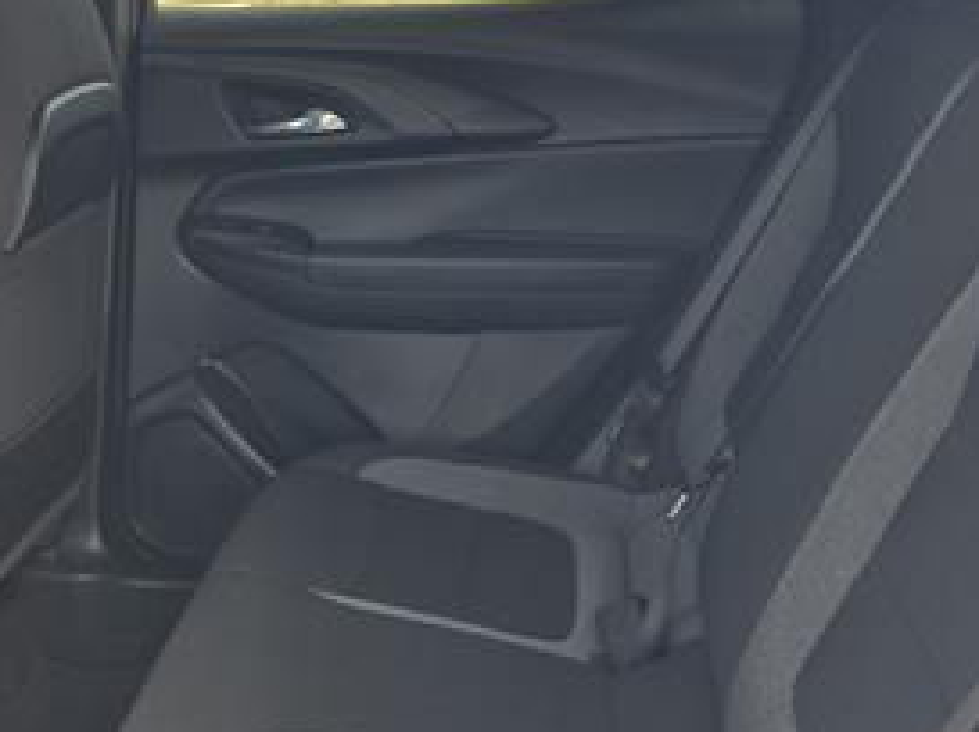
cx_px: 337
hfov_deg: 35.3
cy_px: 571
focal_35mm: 54
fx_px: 1525
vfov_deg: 26.5
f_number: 1.7
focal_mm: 6.3
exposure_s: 1/120
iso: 16
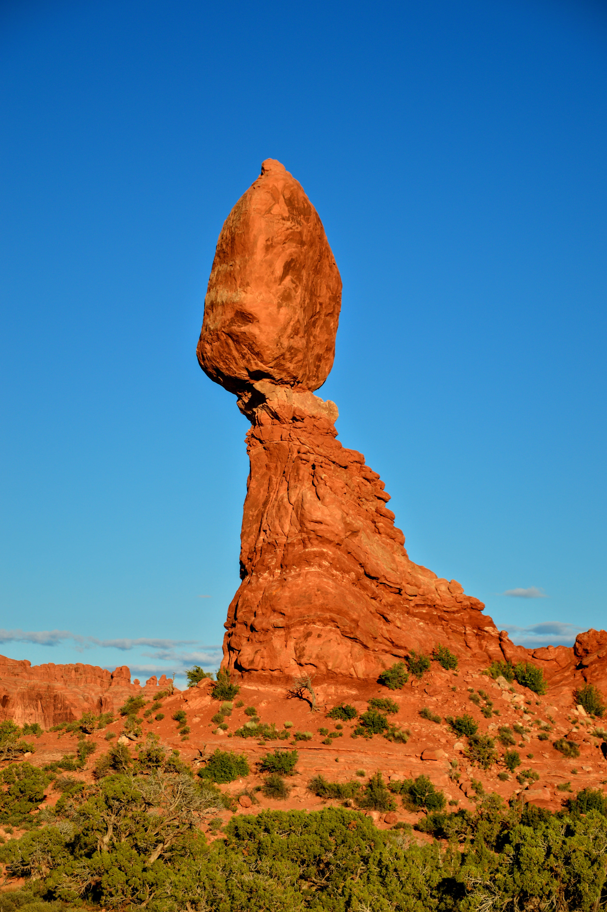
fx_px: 2204
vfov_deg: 23.4
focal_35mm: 87
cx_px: 304
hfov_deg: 15.7
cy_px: 456
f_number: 5.6
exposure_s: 1/500
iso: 110
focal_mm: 58
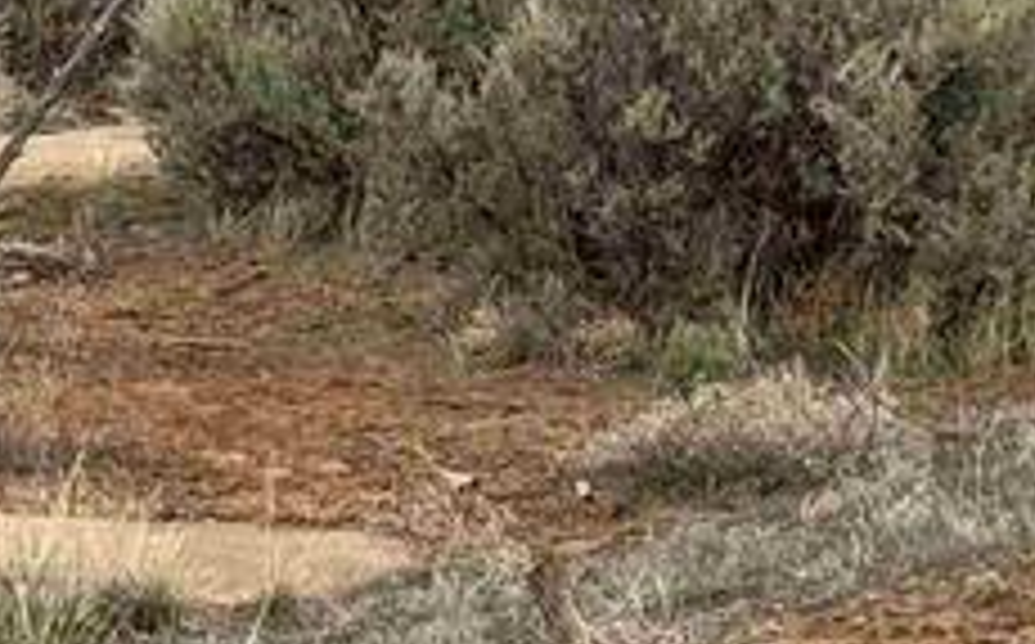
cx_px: -824
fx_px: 6394
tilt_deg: -8.0
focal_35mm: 227
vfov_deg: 5.7
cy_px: 667
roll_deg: -2.4
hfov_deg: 8.9
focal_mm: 6.76
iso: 64
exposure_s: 1/3425
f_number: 1.78
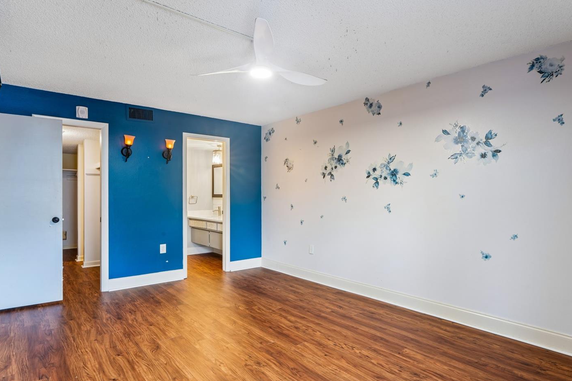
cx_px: 318
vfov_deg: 73.7
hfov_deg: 96.3
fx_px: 254
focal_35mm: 16
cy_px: 184
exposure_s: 2.5
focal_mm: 14
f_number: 13
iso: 100
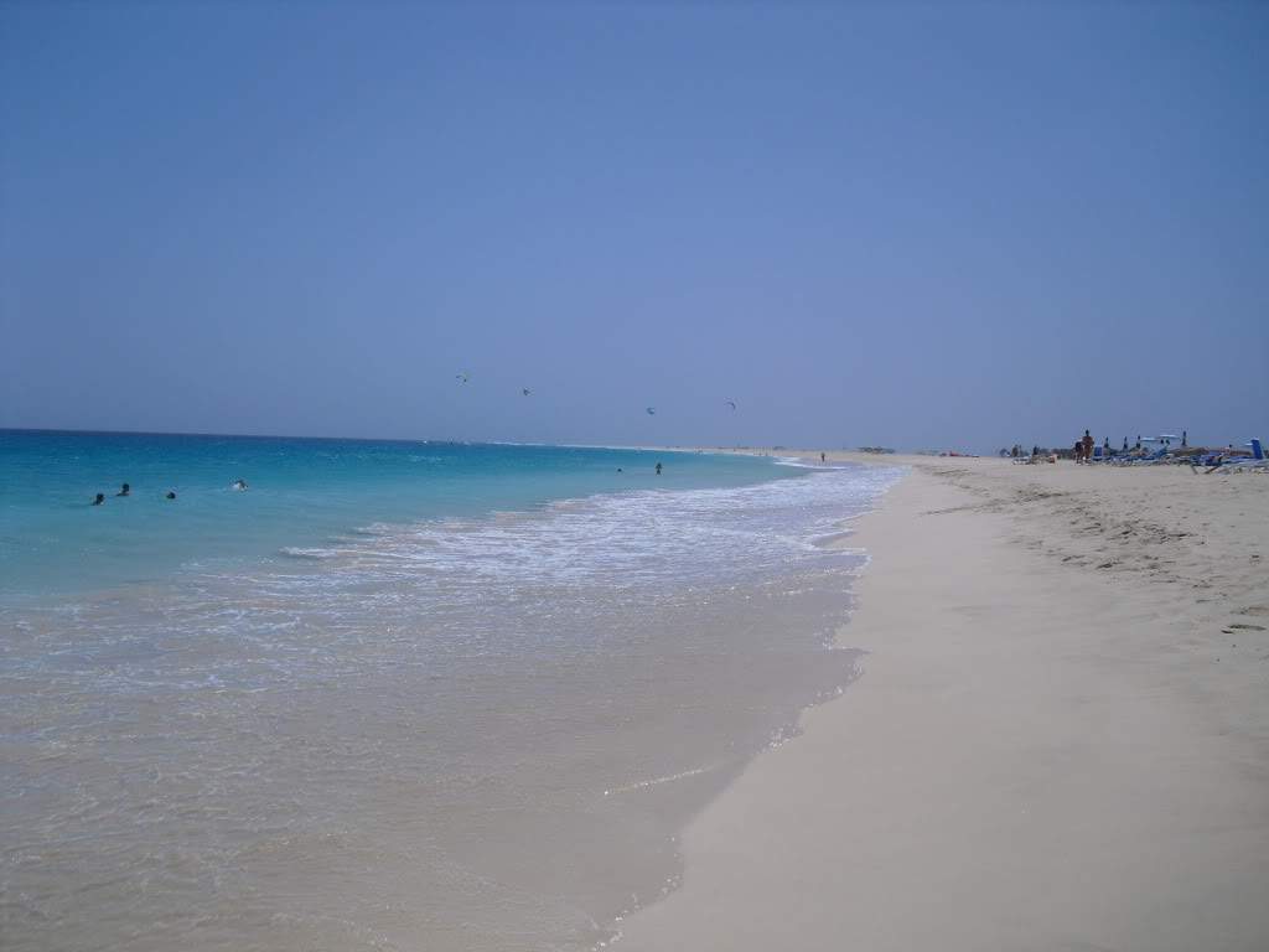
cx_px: 634
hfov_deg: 51.4
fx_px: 1320
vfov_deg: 39.7
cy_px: 476
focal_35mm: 36
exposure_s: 1/500
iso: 64
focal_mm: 6.3
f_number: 7.8
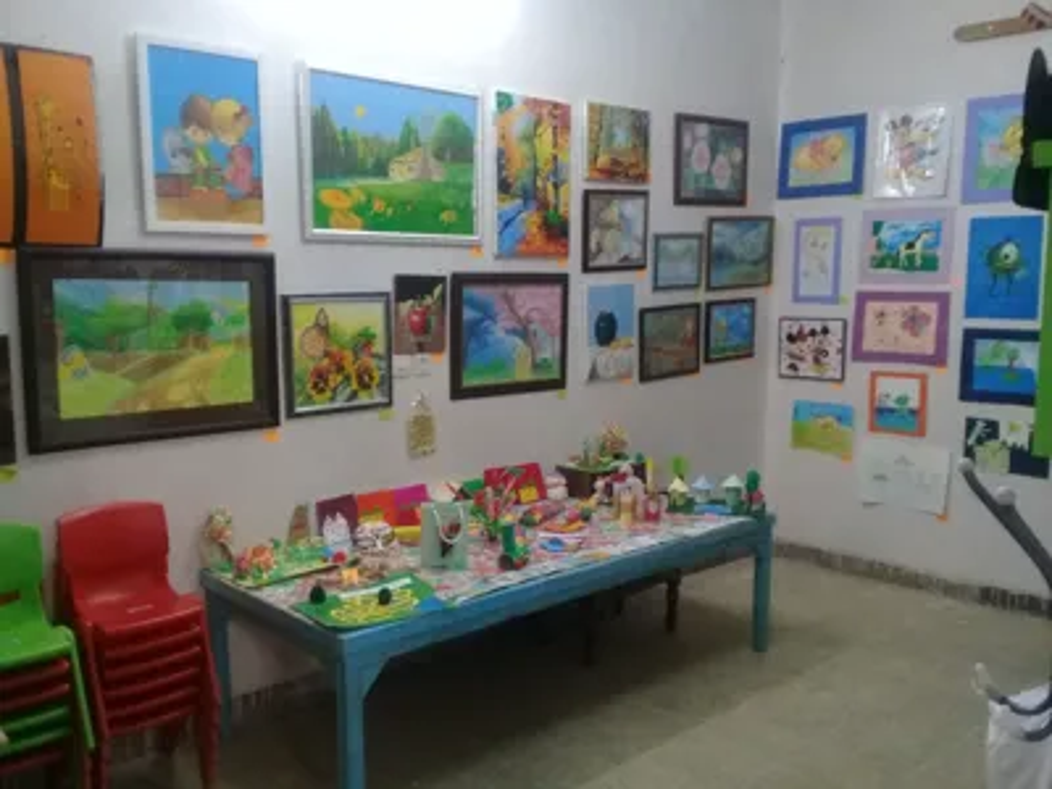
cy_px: 394
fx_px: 942
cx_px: 526
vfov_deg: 45.4
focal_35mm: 31
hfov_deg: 58.4
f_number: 2.2
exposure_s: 1/25
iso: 160
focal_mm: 3.3
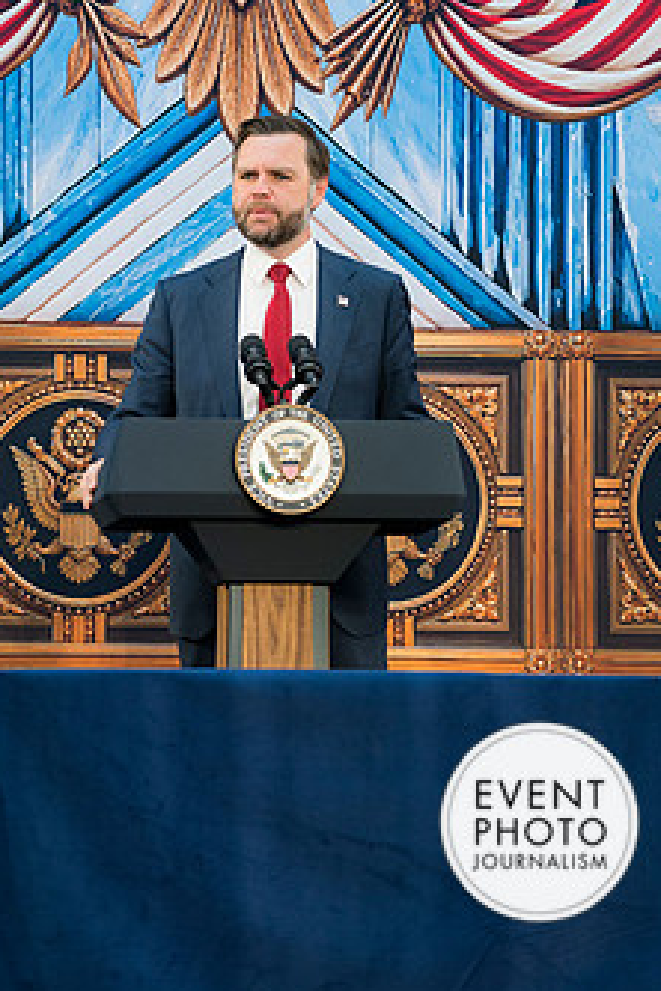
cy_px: 345
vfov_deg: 10.7
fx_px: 5288
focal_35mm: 192
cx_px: 289
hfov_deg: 7.2
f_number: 2.8
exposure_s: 1/320
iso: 500
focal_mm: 95
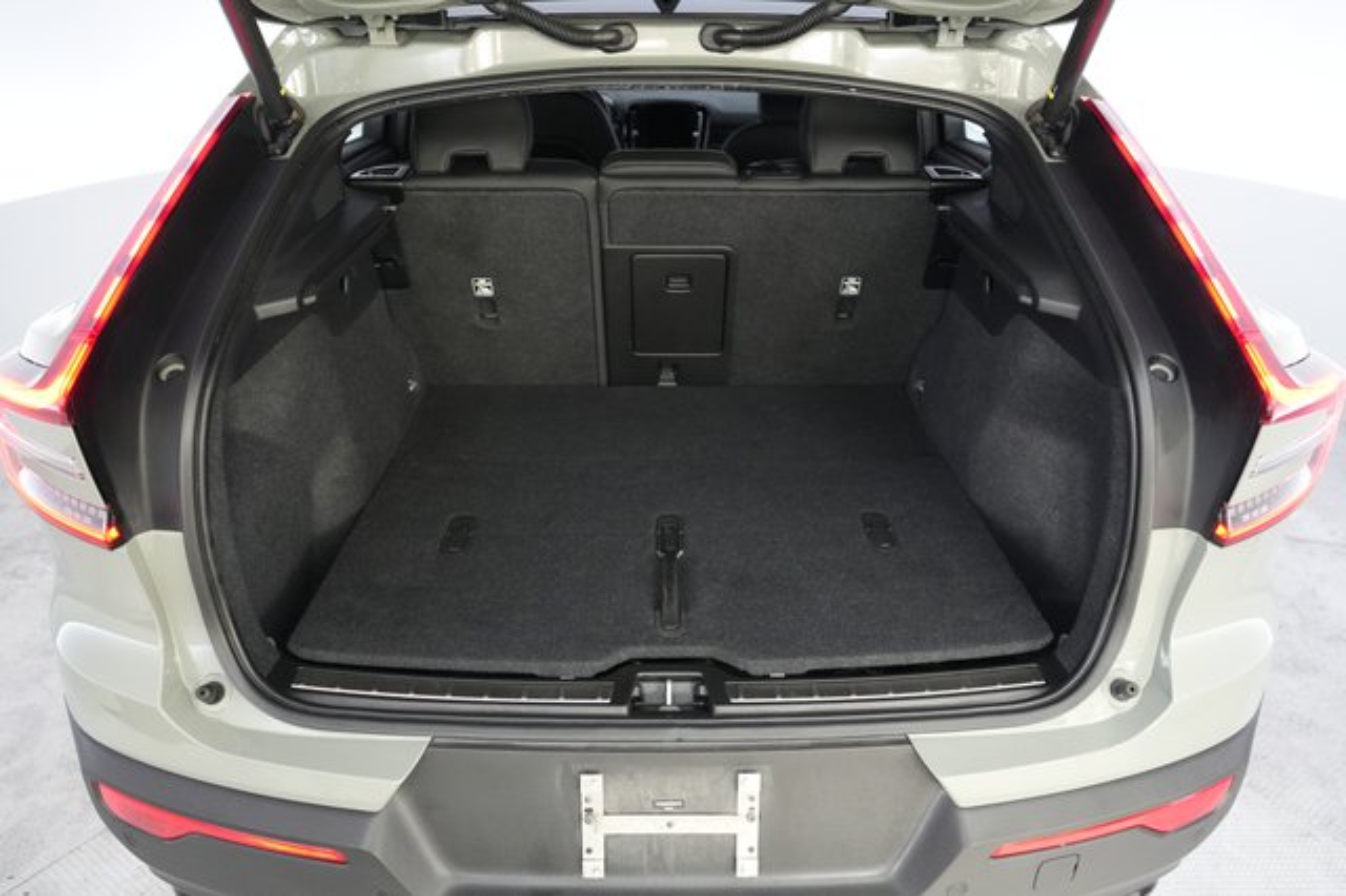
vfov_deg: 51.2
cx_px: 673
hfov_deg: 71.5
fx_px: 934
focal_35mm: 25
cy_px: 448
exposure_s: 1/160
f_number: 2.8
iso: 5000
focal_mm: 25
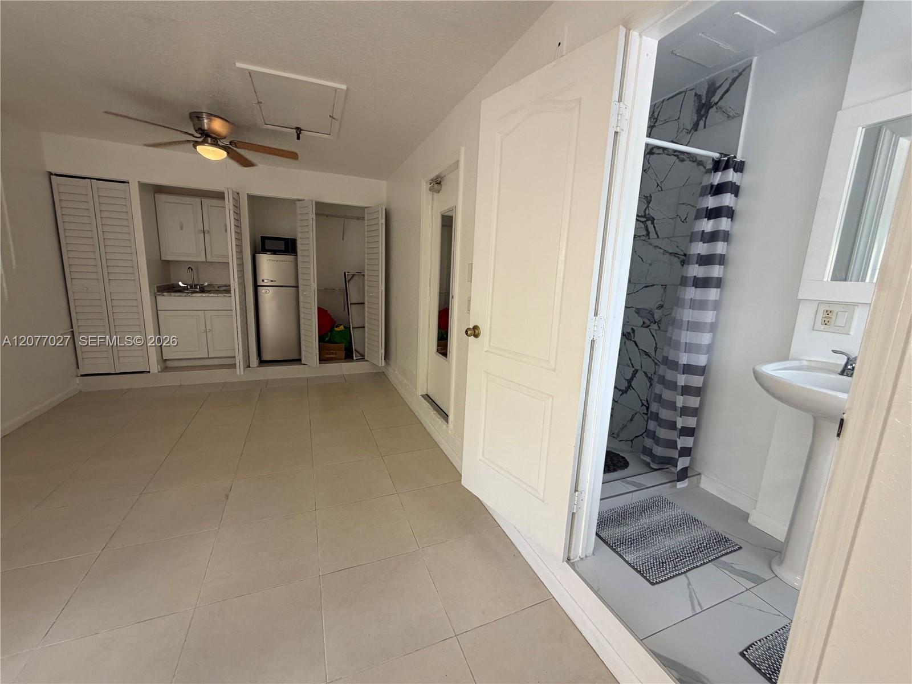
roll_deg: -1.5
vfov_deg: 85.7
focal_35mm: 14
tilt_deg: -10.2
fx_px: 369
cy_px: 342
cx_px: 456
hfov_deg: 102.1
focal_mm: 2.22
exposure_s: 1/121
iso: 125
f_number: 2.2
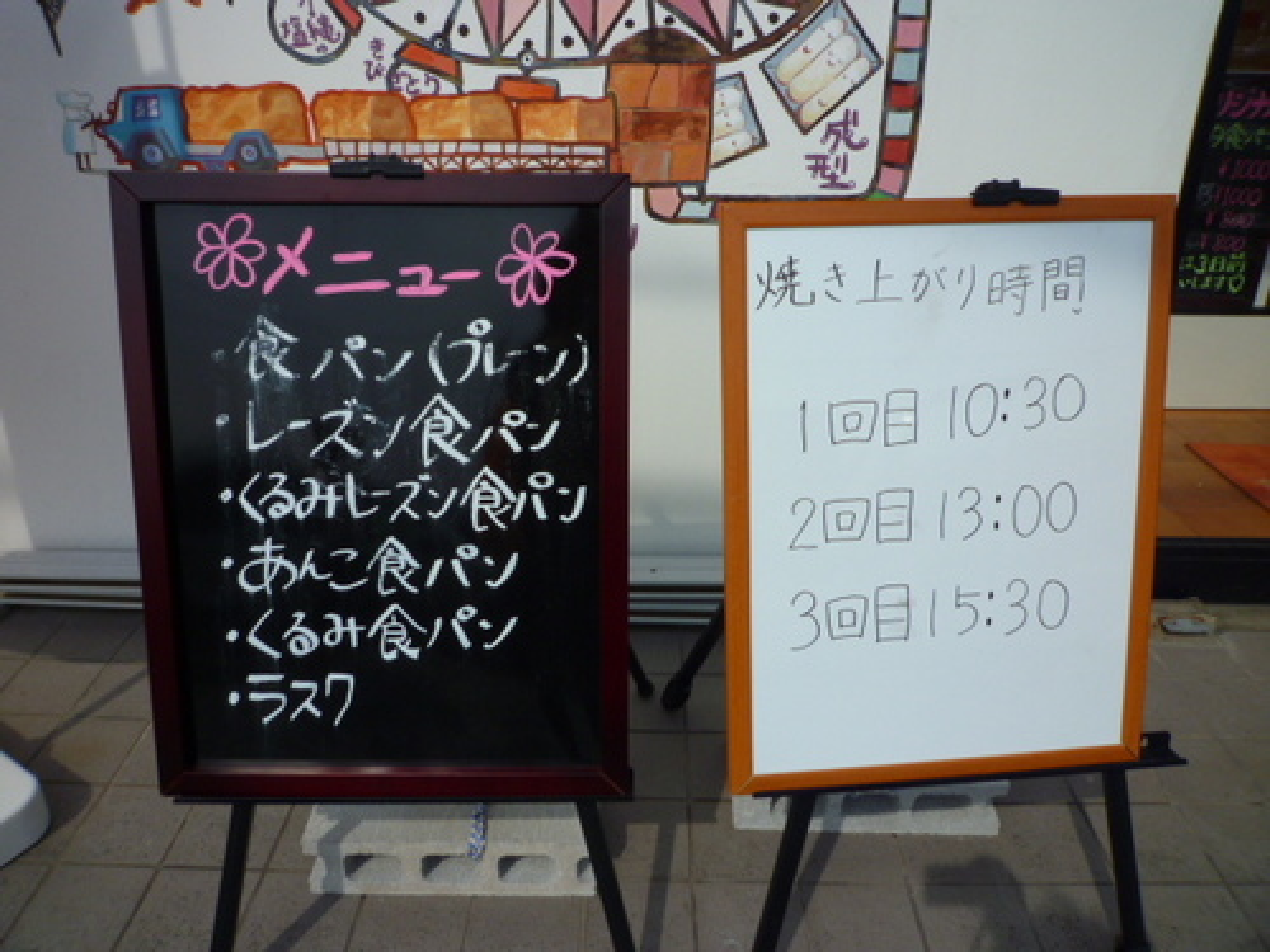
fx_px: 917
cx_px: 635
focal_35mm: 25
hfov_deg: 69.4
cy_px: 476
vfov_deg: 54.9
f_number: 5
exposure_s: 1/800
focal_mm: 4.4
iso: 80
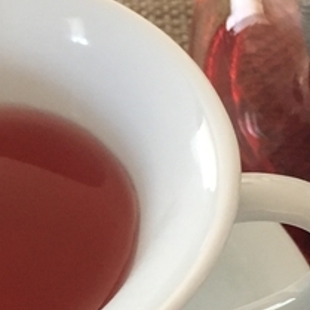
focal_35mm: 98
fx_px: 993
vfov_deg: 17.3
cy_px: 311
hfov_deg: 17.5
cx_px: 42
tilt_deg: -49.4
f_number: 2.2
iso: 200
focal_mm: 4.15
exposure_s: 1/20
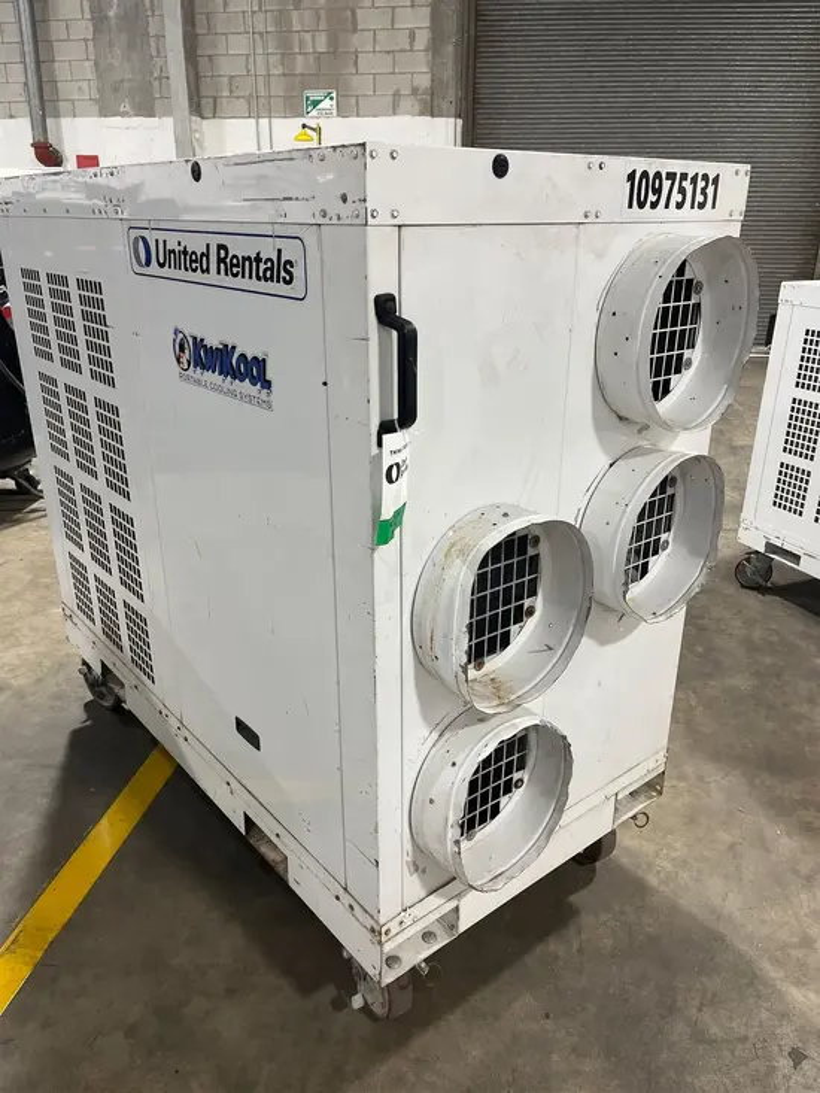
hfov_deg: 53.1
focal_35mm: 26
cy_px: 546
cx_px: 410
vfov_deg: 67.3
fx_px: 821
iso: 160
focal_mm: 5.1
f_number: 1.6
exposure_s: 1/60
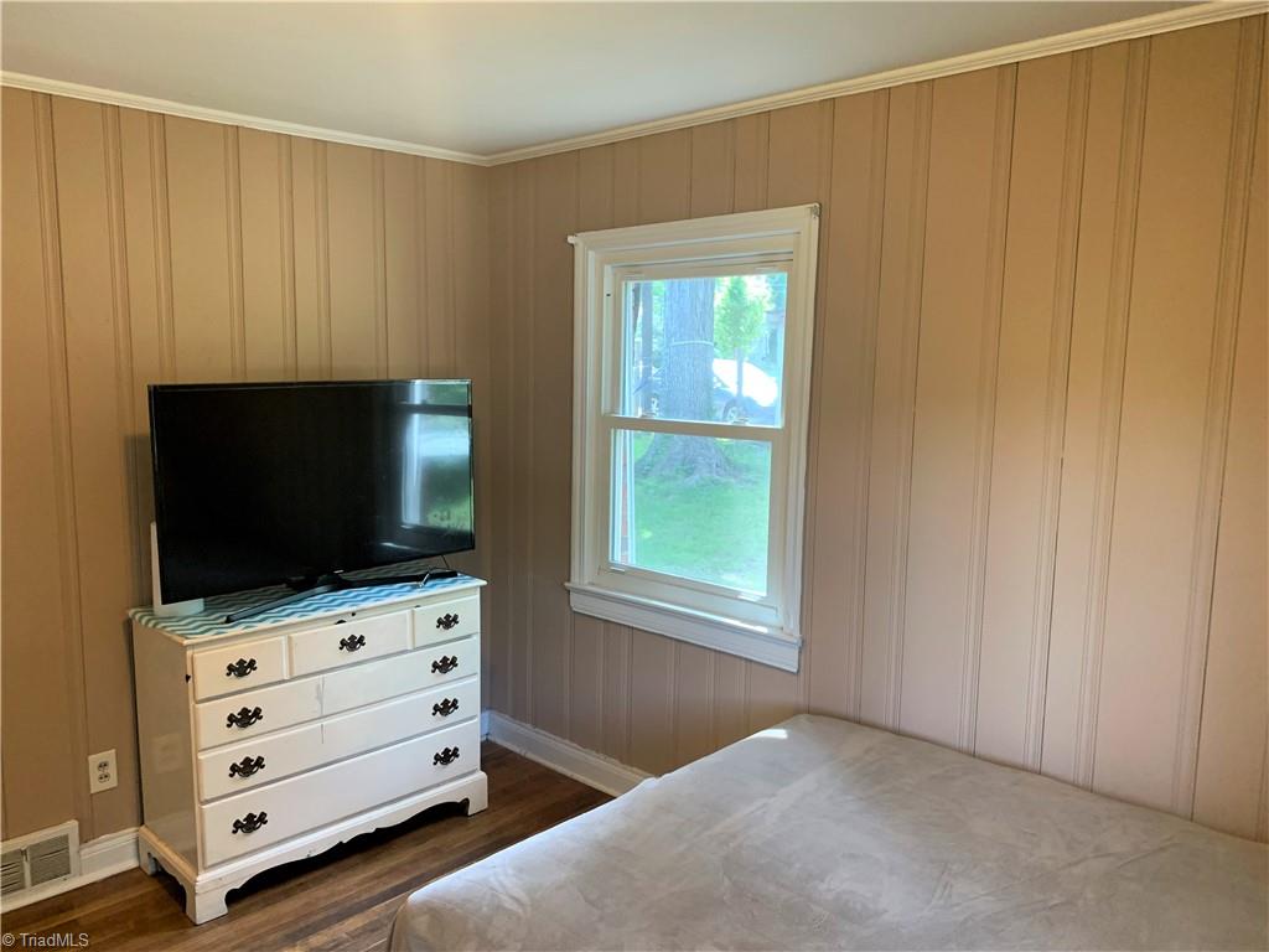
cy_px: 476
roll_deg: -1.7
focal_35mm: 26
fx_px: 953
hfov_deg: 67.3
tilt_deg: -8.1
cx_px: 634
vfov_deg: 53.1
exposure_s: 1/60
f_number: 1.8
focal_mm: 4.25
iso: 200
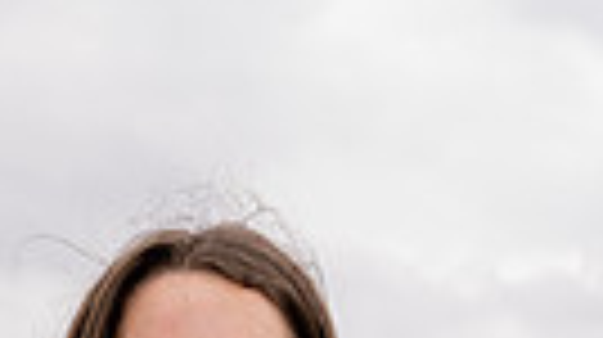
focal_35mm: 123
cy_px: 955
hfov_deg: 17.4
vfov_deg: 8.5
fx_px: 1964
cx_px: 162
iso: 64
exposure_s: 1/250
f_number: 5
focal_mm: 35
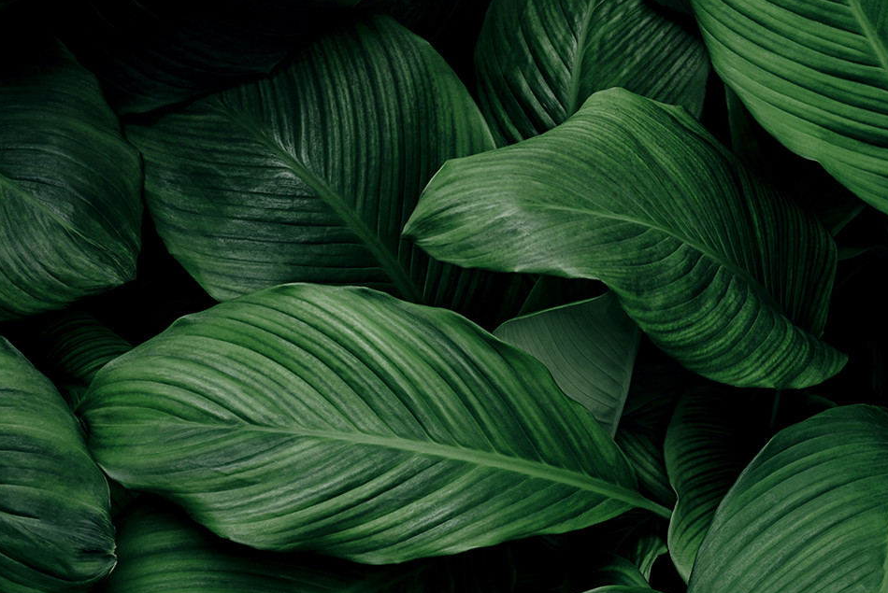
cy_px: 125
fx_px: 2493
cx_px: 847
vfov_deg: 13.5
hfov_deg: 19.7
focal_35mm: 101
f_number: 11
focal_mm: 50
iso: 100
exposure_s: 1/50
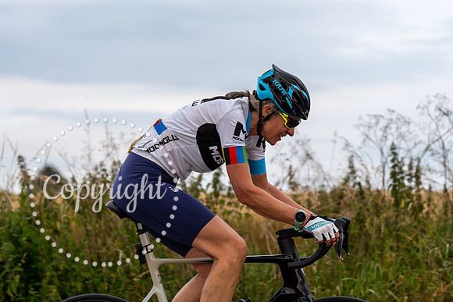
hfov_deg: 22.4
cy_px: 151
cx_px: 226
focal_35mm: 91
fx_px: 1145
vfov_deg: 15.0
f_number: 3.2
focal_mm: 91
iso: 250
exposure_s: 1/1000
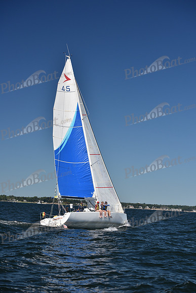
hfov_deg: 19.5
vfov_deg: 28.8
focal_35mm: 70
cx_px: 98
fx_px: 571
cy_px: 146
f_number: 5.6
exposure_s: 1/800
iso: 200
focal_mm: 70
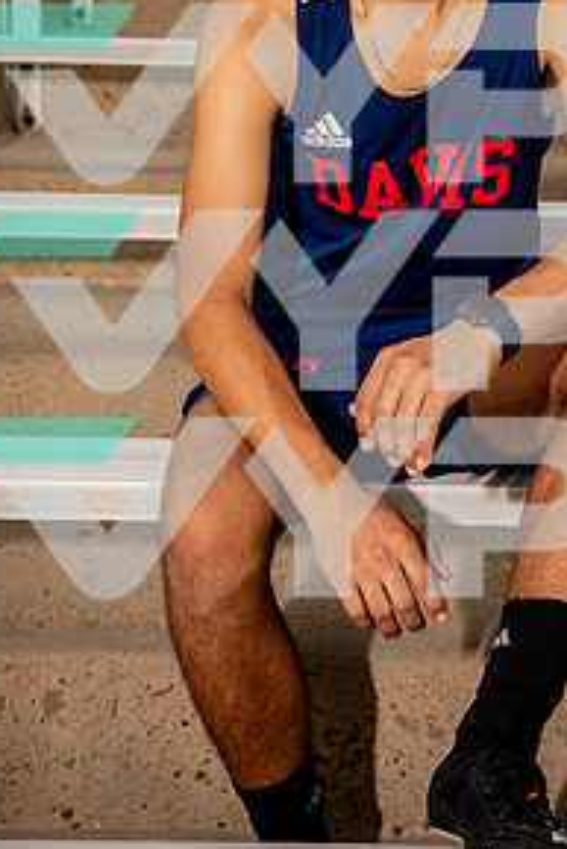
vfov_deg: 25.0
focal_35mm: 81
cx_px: 400
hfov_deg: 16.8
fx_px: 1911
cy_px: 303
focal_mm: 52
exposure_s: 1/250
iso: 80
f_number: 6.3
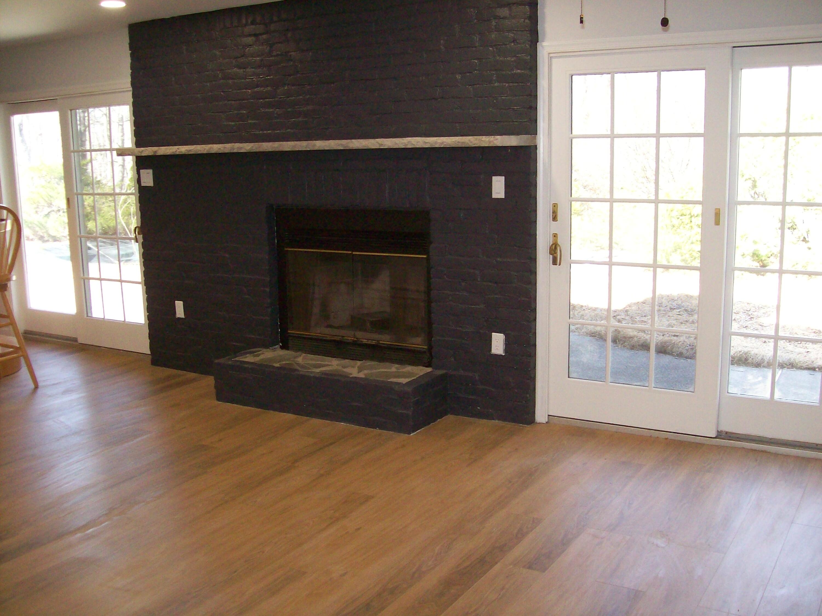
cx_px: 411
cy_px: 308
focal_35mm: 36
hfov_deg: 51.4
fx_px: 855
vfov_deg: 39.7
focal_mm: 6
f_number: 2.7
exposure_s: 1/64
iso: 200
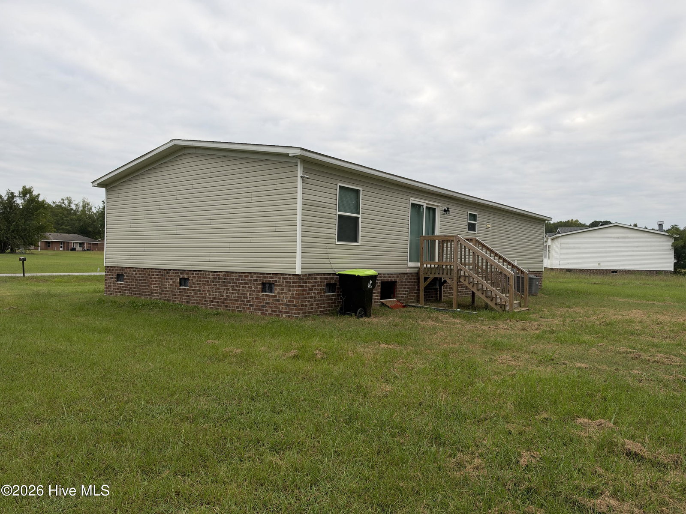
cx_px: 343
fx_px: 476
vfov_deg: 56.8
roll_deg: -1.1
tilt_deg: +0.7
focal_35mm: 24
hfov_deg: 71.6
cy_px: 257
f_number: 1.8
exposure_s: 1/570
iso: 64
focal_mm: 6.93
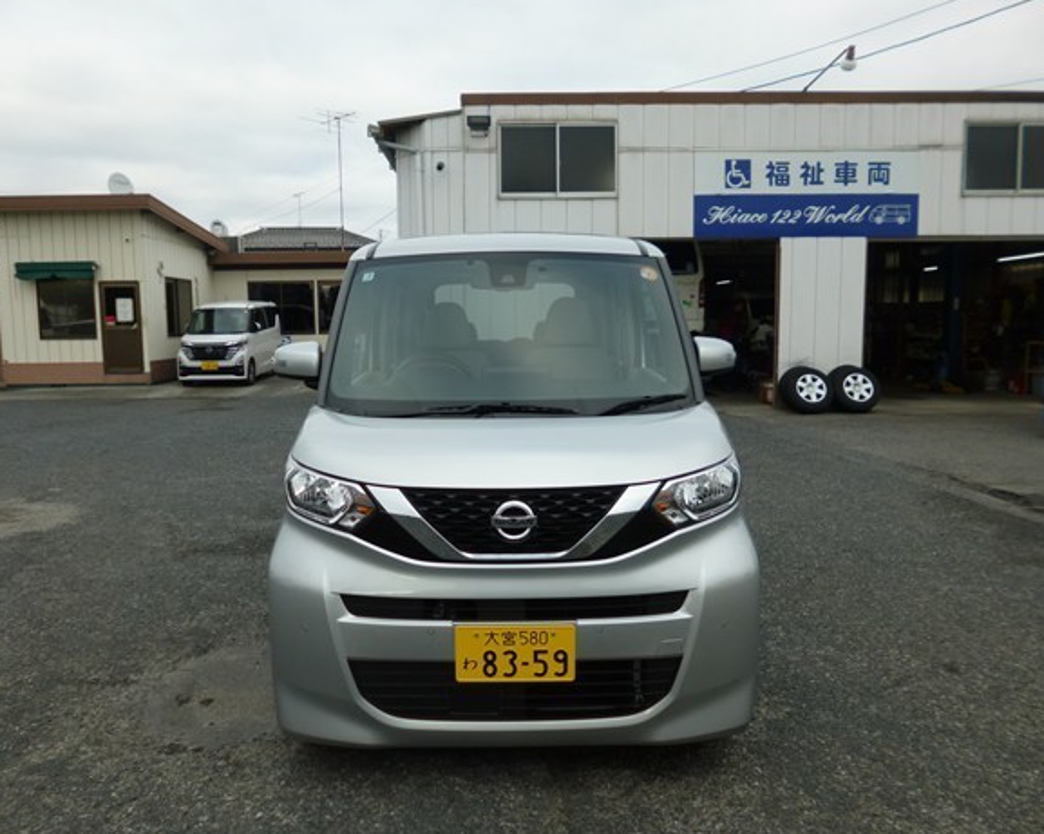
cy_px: 416
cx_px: 498
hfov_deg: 66.0
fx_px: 803
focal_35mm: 26
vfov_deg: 54.9
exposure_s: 1/500
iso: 100
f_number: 2.8
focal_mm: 4.3
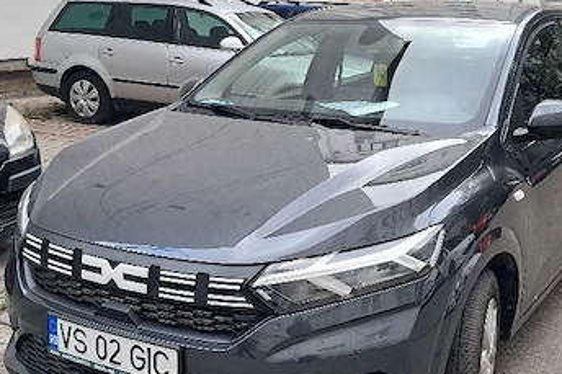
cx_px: 355
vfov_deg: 27.5
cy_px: 217
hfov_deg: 40.1
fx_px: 765
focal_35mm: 49
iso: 100
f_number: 1.8
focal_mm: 4
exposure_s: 1/60.2
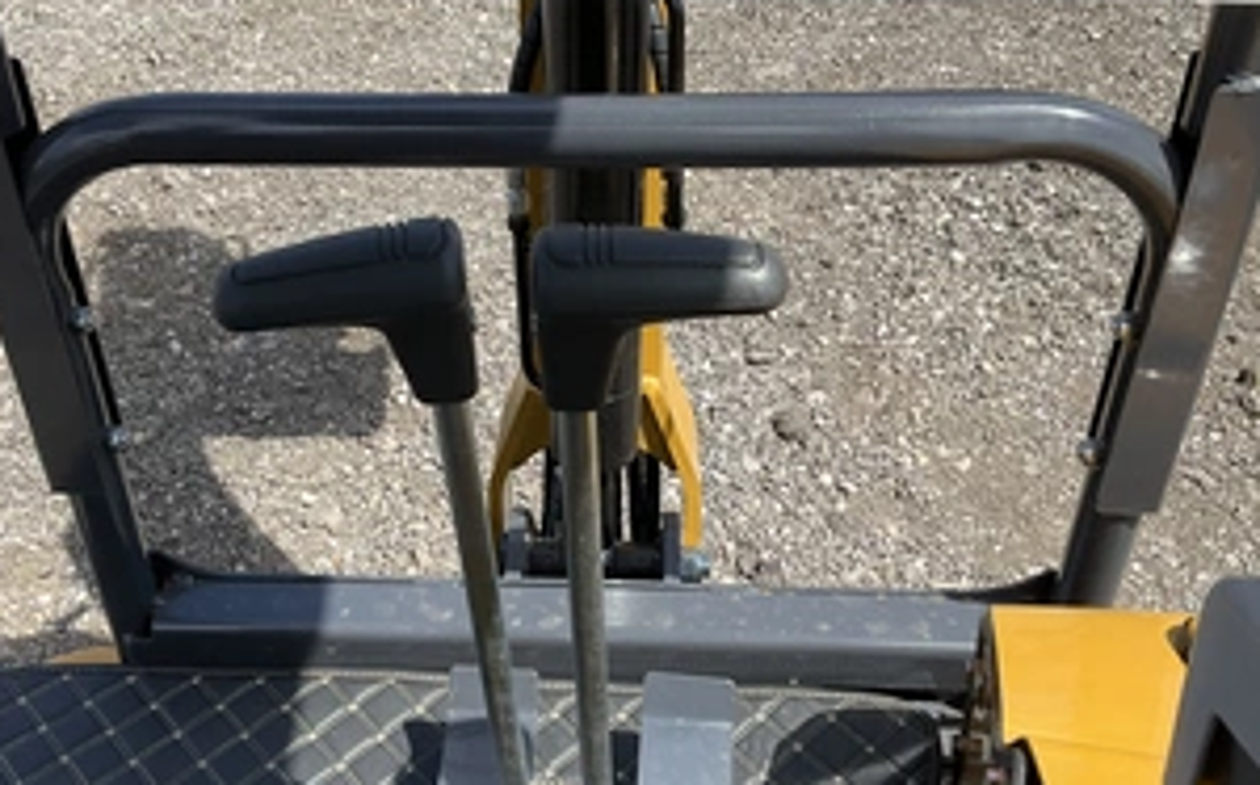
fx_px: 1407
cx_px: 525
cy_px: 411
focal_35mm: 41
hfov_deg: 48.0
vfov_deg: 31.2
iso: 25
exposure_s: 1/1076
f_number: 1.8
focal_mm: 3
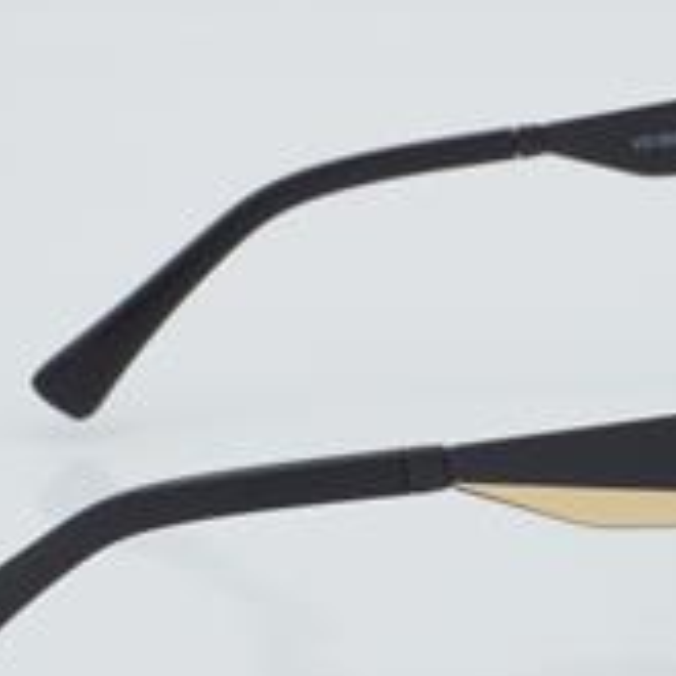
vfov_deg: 11.3
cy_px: 459
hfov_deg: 11.3
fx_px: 3402
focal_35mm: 154
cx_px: 606
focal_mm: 50
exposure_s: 1/4
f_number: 32
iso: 100
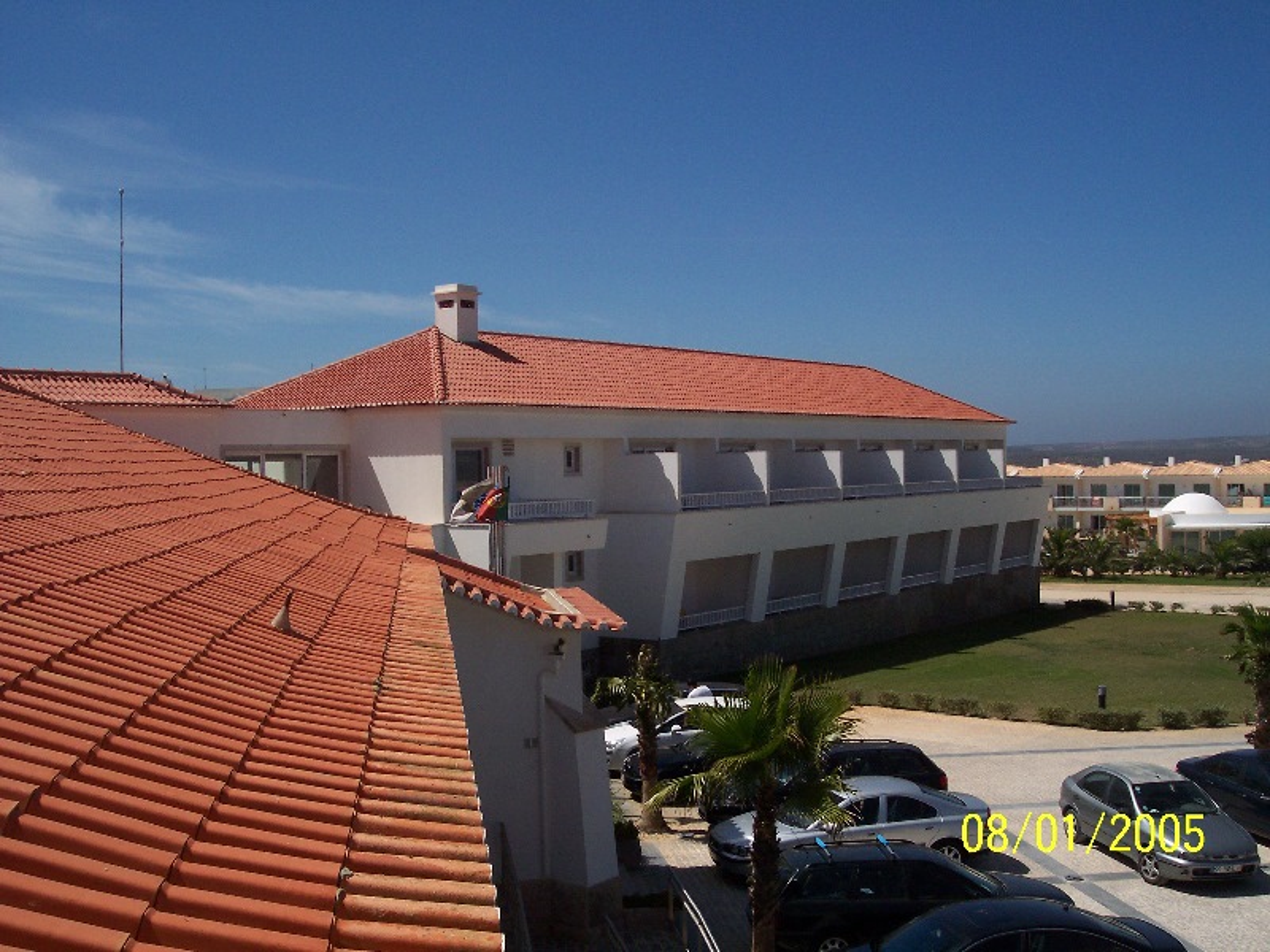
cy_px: 476
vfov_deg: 37.7
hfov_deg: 49.0
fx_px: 1394
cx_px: 635
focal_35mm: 38
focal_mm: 8
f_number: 4.8
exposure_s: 1/1000
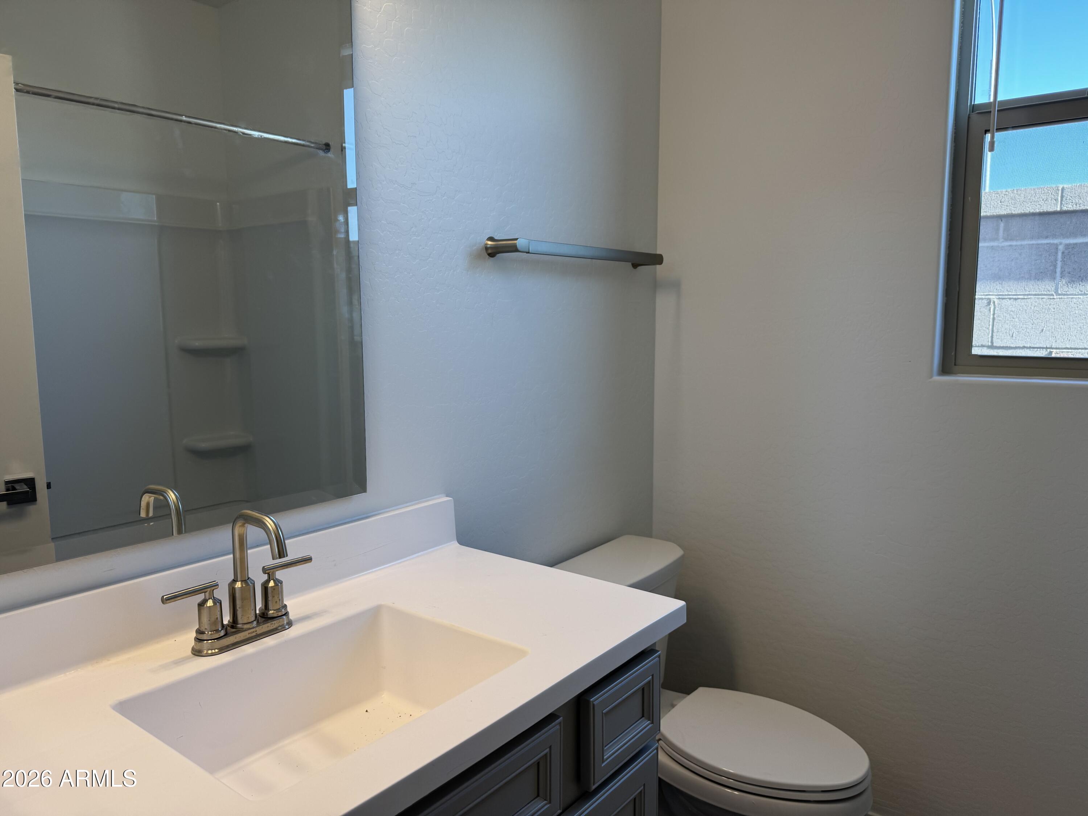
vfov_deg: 56.8
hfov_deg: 71.6
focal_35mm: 24
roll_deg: +2.3
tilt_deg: -8.2
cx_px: 544
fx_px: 754
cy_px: 408
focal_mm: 6.76
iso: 50
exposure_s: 1/120
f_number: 1.78
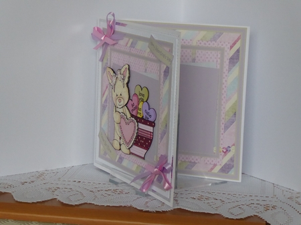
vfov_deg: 15.1
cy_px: 112
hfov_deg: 20.0
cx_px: 150
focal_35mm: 98
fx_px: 852
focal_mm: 16.1
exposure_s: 1/100
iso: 800
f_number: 4.9
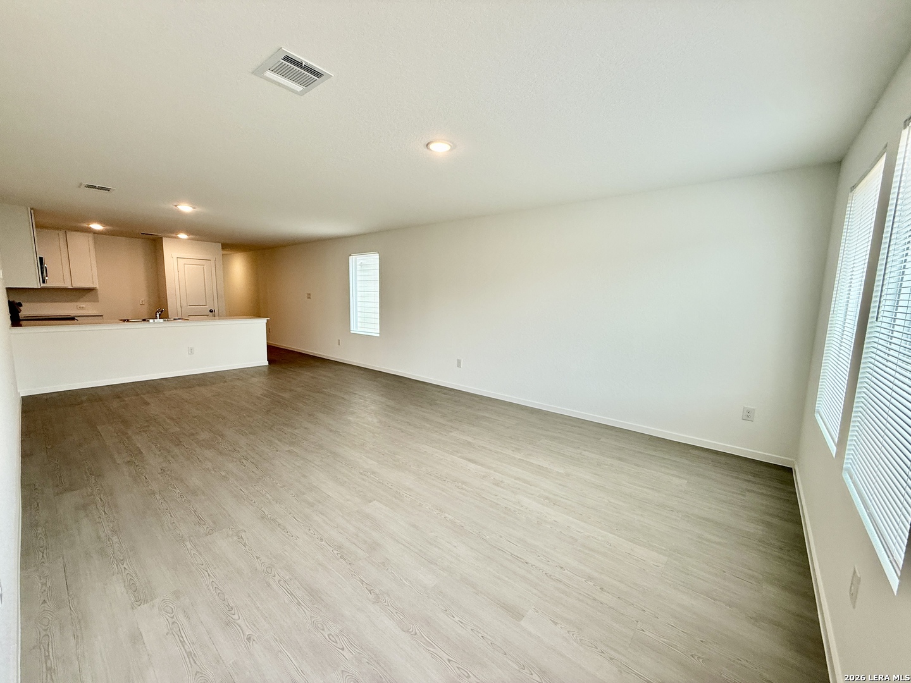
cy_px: 342
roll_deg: -1.3
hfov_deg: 102.1
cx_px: 456
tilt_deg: -7.1
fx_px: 368
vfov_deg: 85.7
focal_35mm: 14
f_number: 2.2
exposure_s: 1/120
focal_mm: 2.22
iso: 80
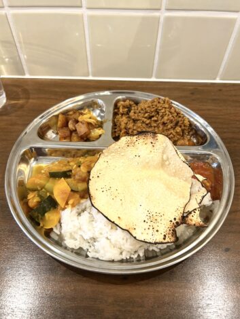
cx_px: 120
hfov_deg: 53.1
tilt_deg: -50.5
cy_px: 160
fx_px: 240
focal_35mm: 26
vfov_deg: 67.3
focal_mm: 5.7
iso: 125
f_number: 1.5
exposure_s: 1/50
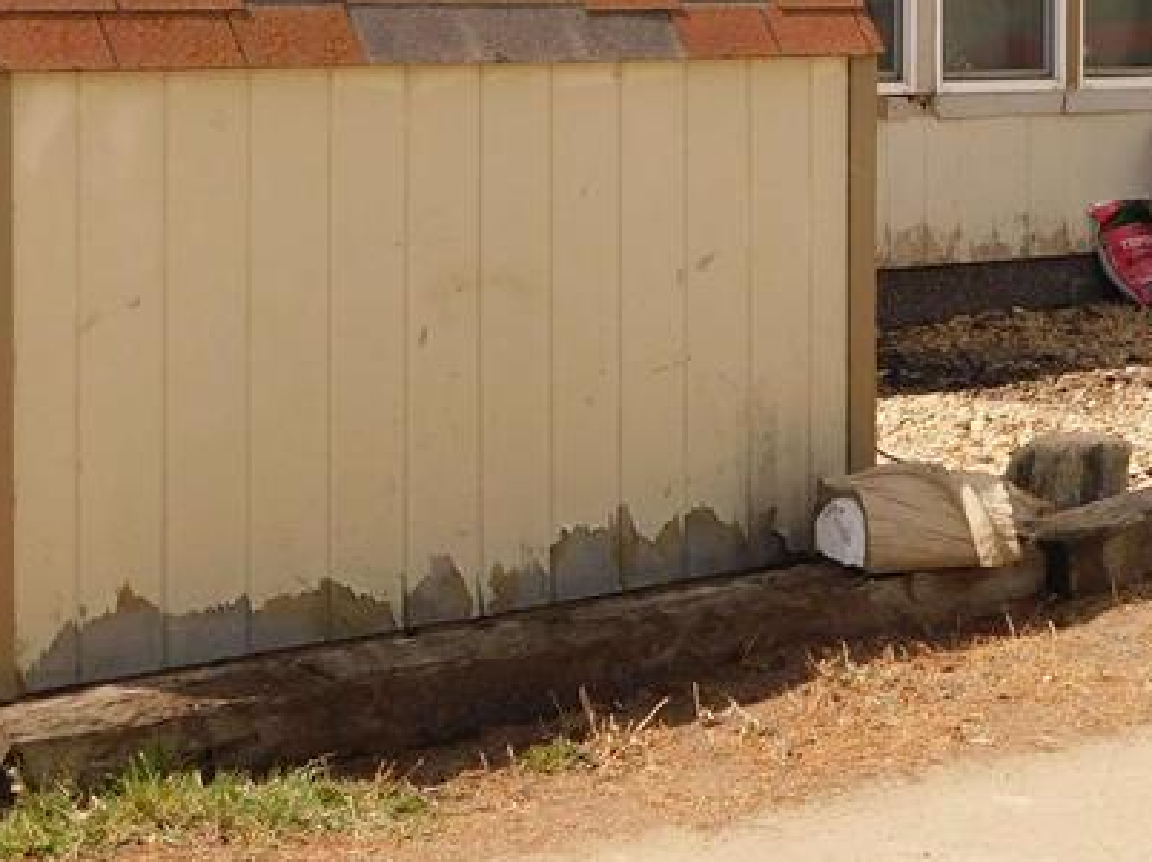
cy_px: 63
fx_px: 3392
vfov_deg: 14.3
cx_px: 851
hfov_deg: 19.2
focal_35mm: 102
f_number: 3.6
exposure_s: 1/1000
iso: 125
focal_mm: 7.1
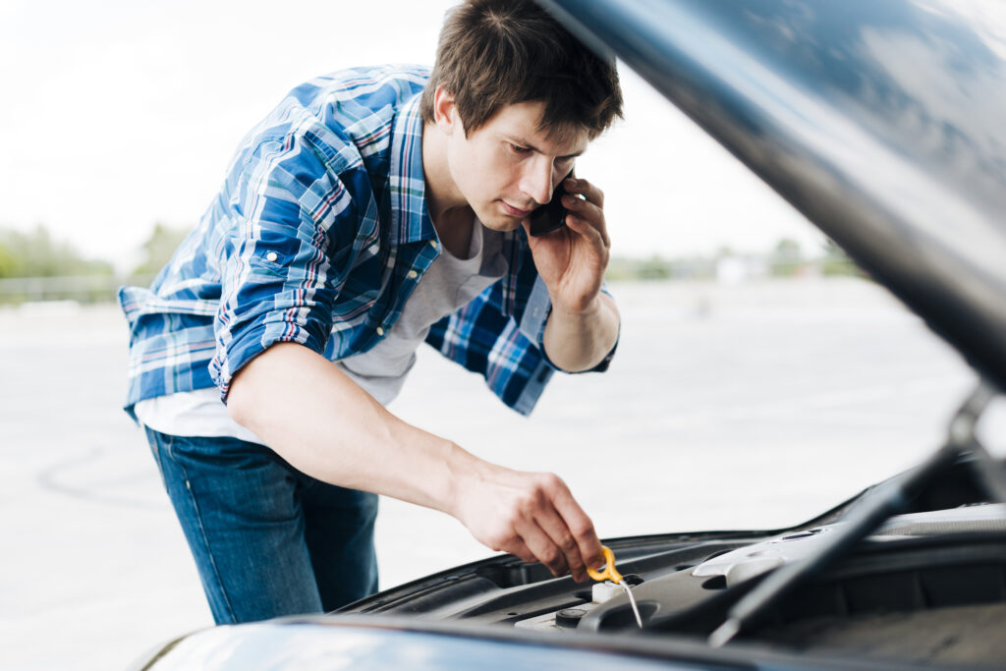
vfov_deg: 27.0
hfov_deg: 39.6
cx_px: 503
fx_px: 1397
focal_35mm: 50
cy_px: 336
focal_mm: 50
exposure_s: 1/200
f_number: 2.8
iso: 250
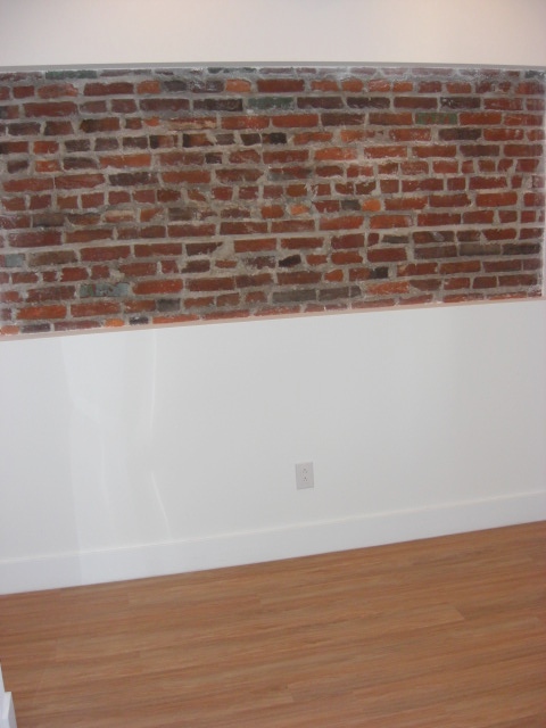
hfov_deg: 37.7
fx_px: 799
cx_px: 273
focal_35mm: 38
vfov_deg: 49.0
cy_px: 364
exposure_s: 1/60
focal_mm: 7.9
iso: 200
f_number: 2.8
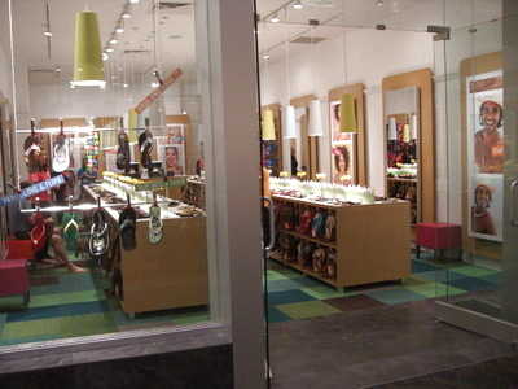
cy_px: 194
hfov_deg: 49.0
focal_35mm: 38
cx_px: 259
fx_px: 569
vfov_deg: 37.7
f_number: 2.7
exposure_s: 1/40
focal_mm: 6.2
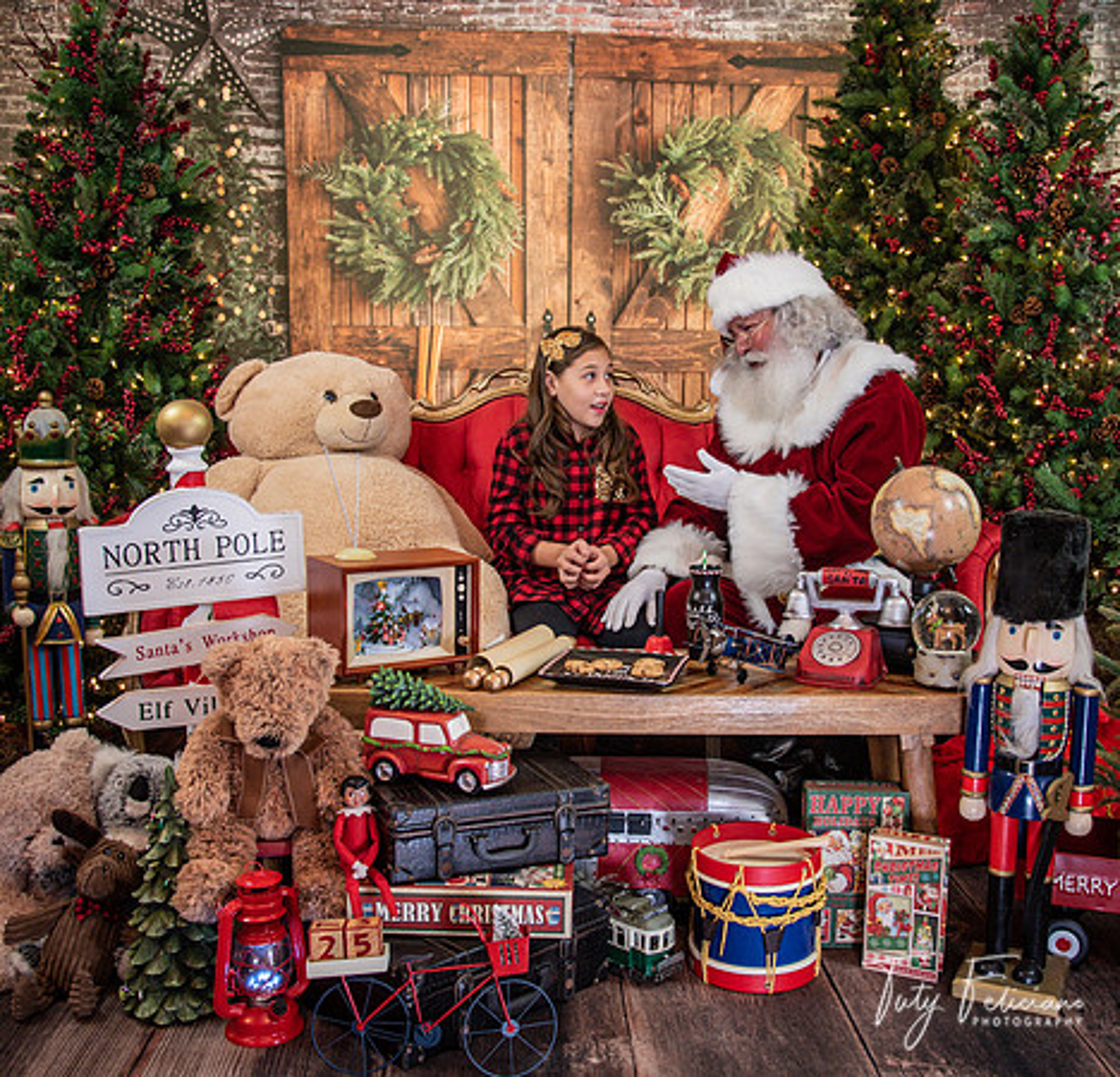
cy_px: 502
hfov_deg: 44.9
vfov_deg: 43.3
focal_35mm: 38
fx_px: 1355
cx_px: 617
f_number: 5
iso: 1000
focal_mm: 28
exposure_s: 1/50
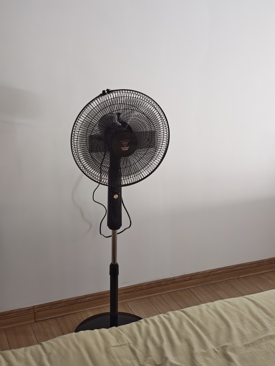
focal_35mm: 46
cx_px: 138
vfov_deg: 41.2
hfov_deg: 31.5
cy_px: 183
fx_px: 487
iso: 2000
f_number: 1.6
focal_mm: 6.55
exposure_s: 1/50
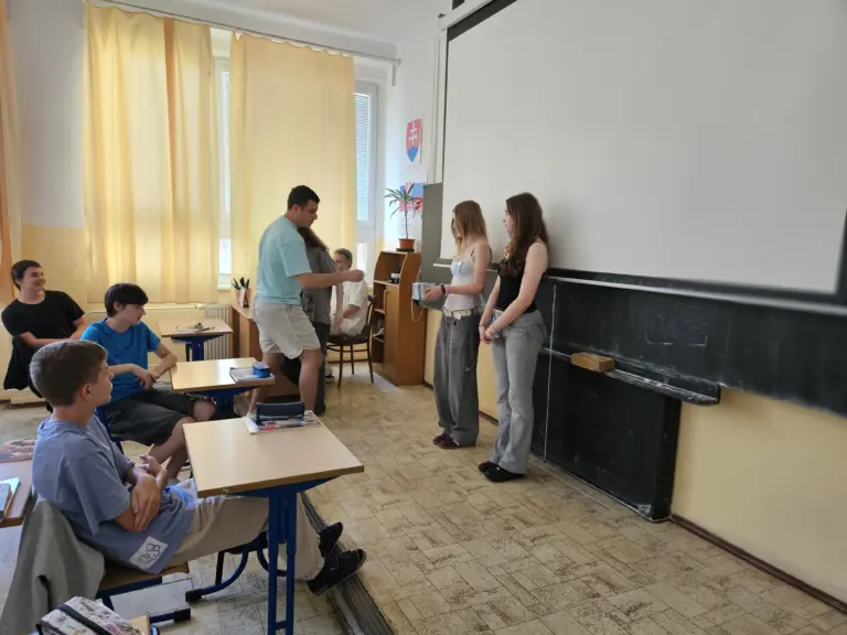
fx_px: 563
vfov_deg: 58.9
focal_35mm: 23
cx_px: 424
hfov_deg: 73.9
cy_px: 318
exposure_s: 1/100
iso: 320
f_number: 1.8
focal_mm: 5.4
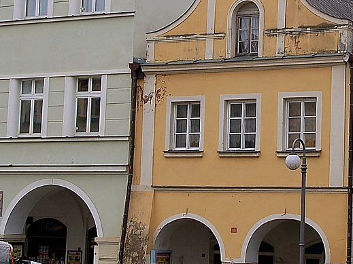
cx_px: 215
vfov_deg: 22.6
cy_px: 133
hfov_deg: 29.7
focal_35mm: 65
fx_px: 663
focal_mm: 26
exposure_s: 1/200
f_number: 7.1
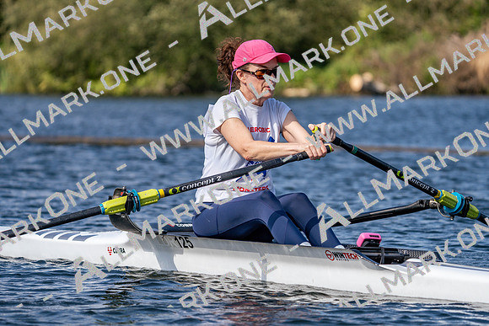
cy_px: 163
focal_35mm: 257
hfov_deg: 8.0
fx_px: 3492
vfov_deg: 5.4
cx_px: 244
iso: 200
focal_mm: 257
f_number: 5.6
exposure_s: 1/1600
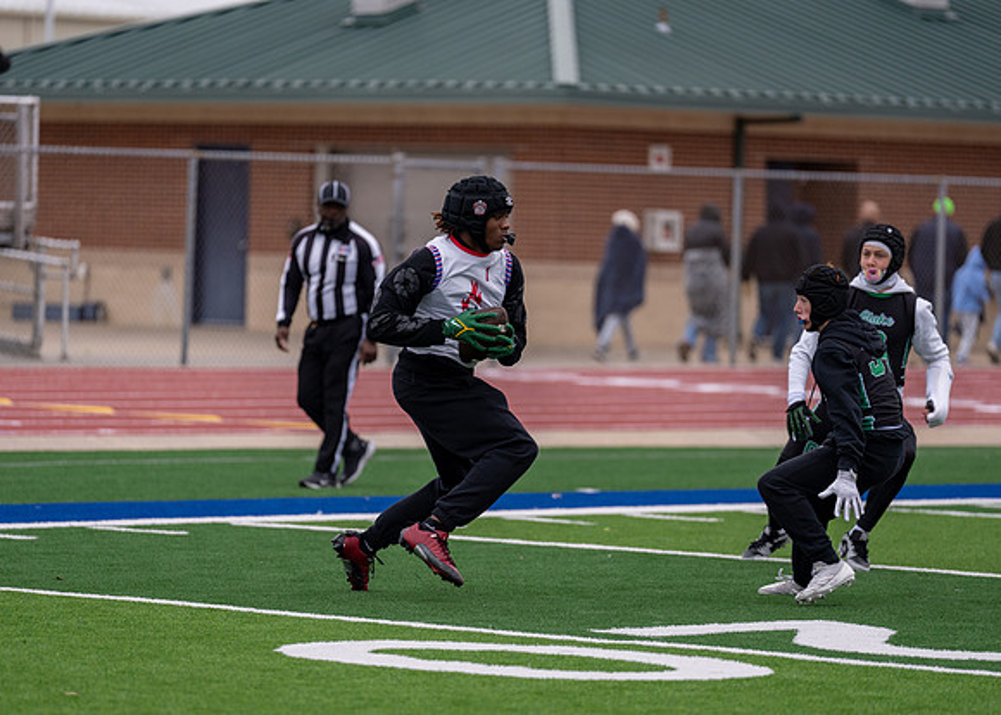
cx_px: 500
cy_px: 358
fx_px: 5956
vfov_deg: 6.9
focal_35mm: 210
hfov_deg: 9.6
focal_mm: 200
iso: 400
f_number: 2.8
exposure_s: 1/2500
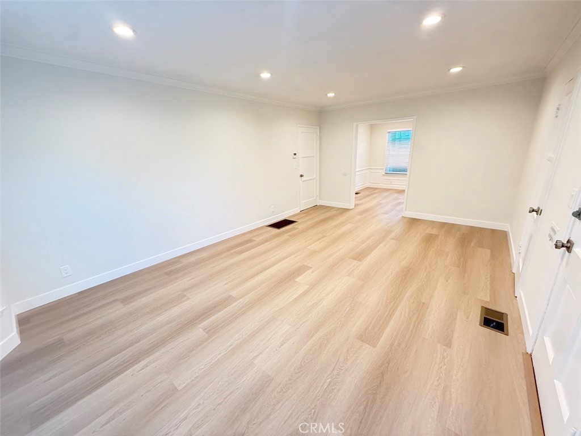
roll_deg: +2.5
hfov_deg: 102.1
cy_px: 218
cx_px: 290
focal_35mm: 14
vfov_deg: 85.7
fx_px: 235
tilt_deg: -16.2
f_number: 2.2
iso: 320
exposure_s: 1/92
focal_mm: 2.22
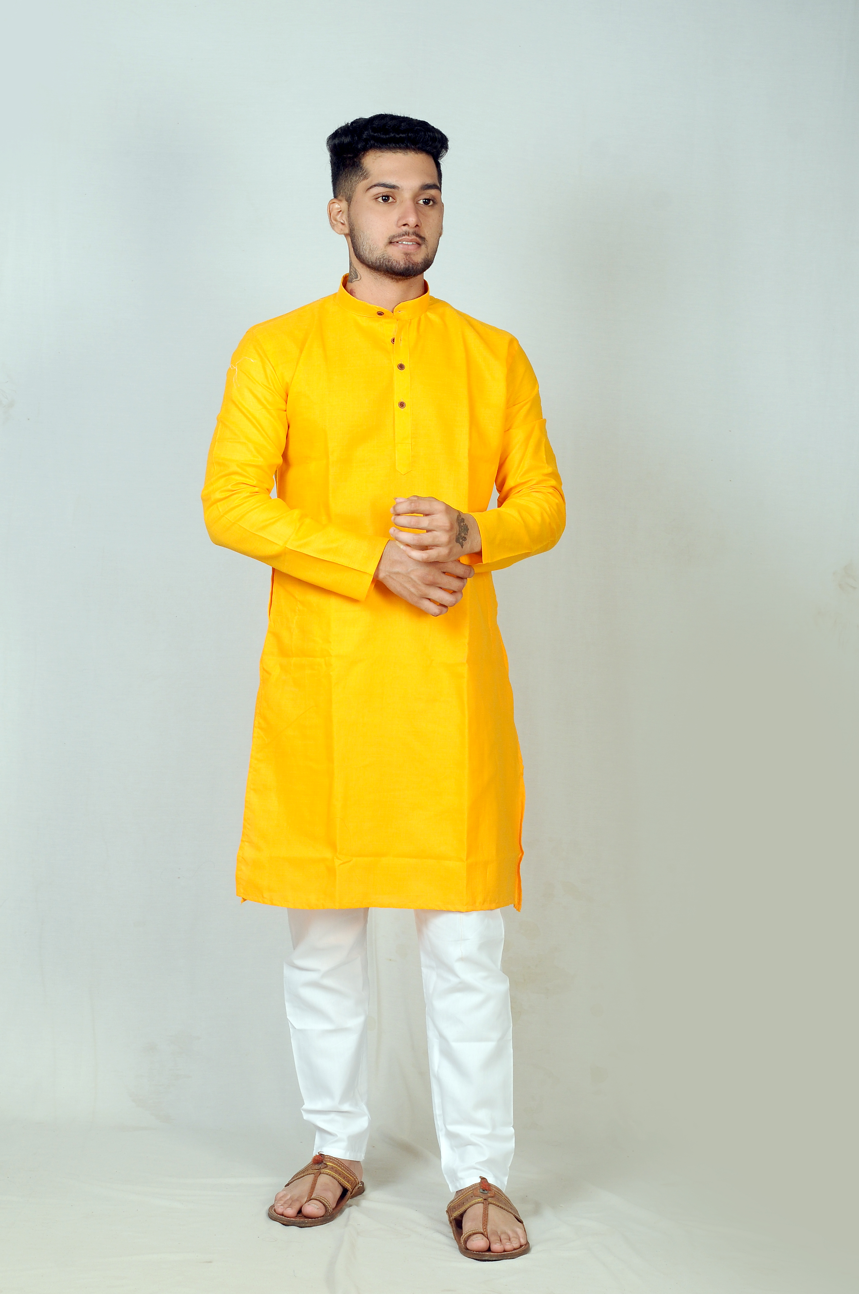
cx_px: 430
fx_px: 2691
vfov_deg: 27.0
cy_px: 647
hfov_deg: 18.1
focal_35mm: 75
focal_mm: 50
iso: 200
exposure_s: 1/125
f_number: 7.1
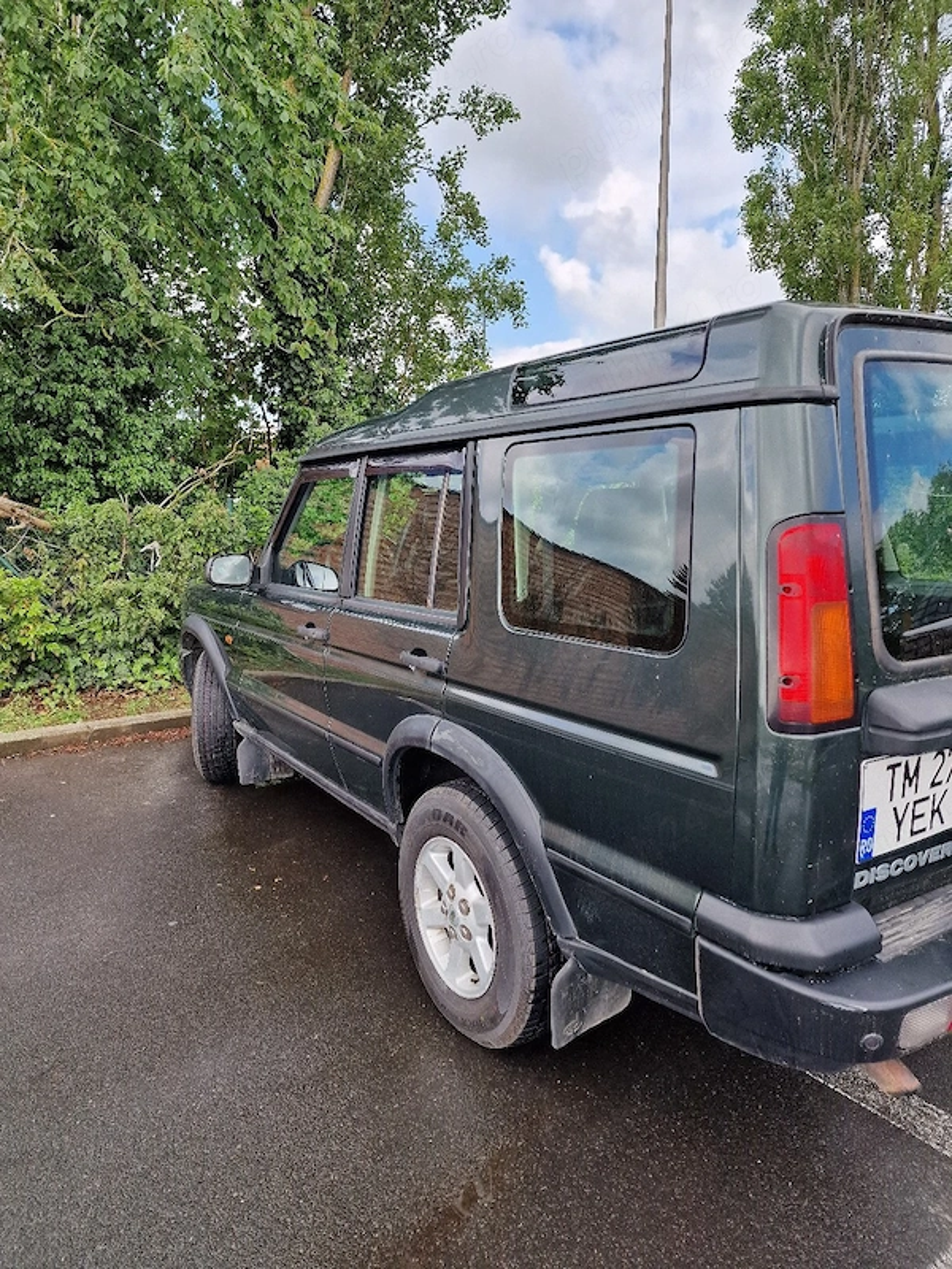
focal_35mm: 23
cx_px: 476
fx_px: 843
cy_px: 634
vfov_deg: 73.9
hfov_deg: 58.9
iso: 50
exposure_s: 1/263
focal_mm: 6.4
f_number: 1.8
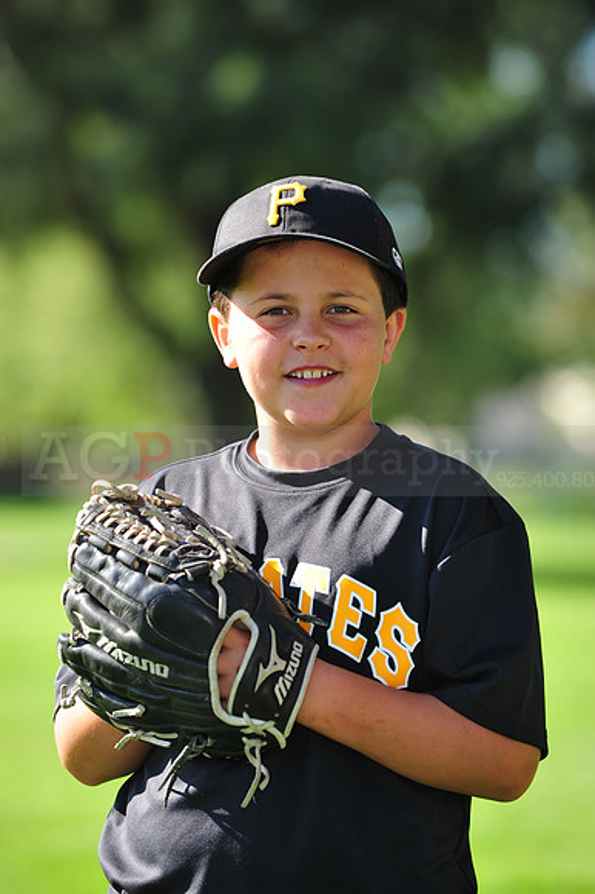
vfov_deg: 10.3
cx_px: 298
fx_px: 4964
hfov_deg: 6.9
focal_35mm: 200
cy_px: 447
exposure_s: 1/400
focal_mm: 200
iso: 200
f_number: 5
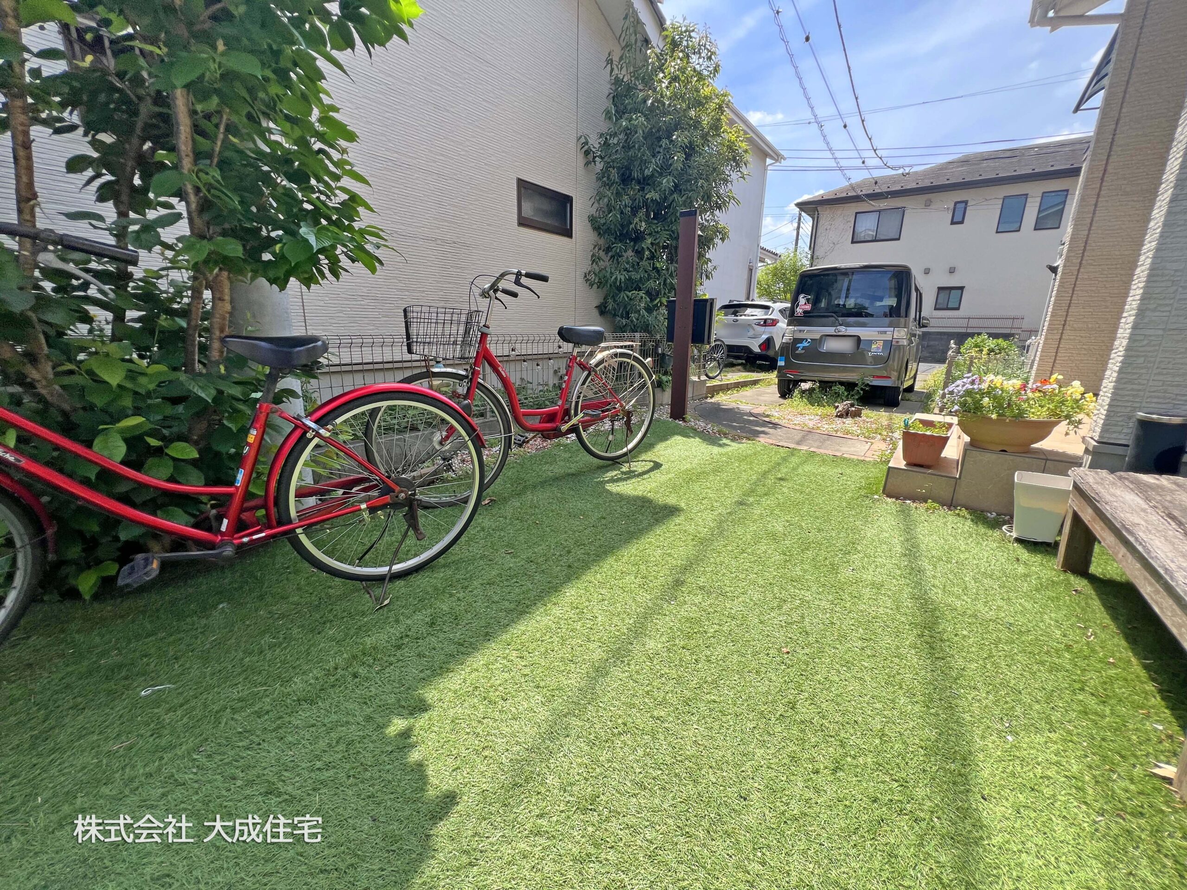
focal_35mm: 13
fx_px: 446
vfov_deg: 89.9
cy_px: 445
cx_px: 594
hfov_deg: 106.2
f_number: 1.8
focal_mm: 1.57
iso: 32
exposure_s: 1/428
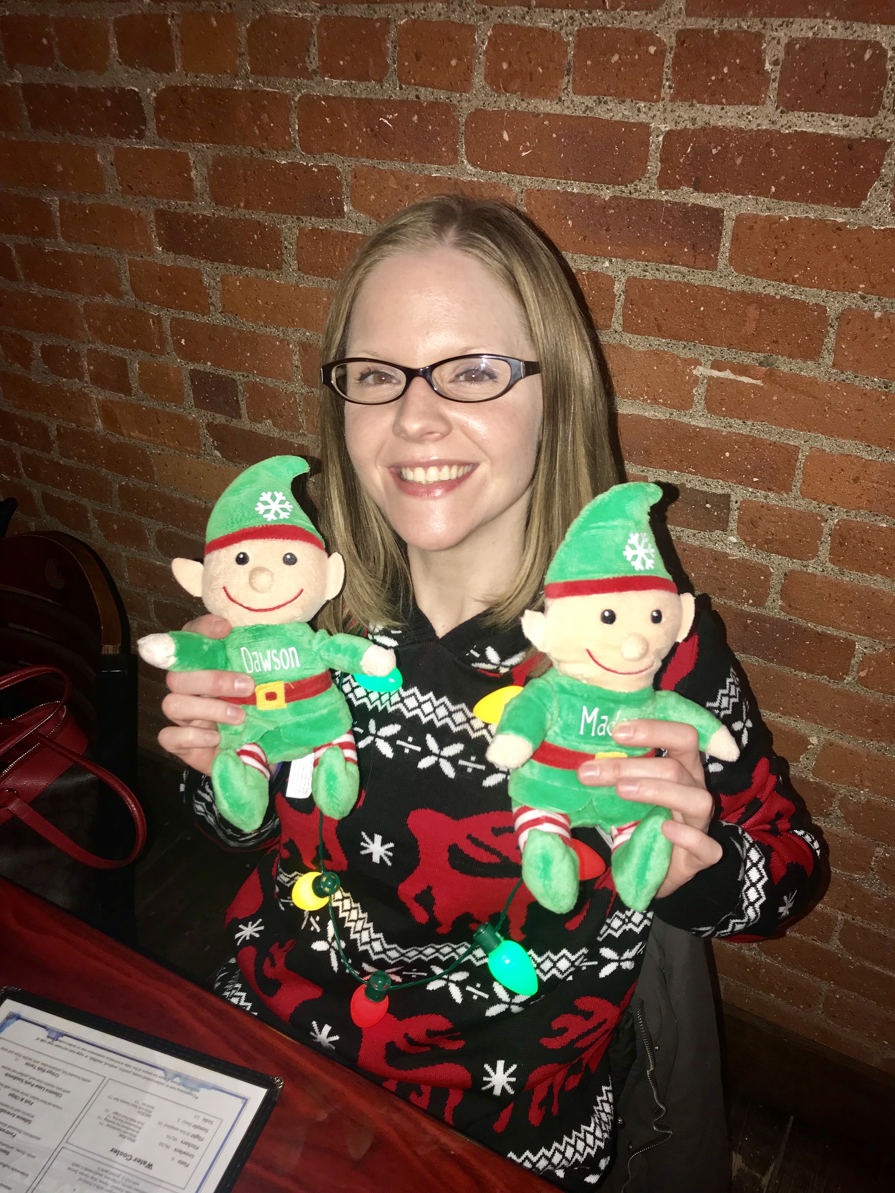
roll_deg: -0.2
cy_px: 596
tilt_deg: -32.0
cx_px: 448
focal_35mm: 28
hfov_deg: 49.7
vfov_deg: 63.4
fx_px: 965
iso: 25
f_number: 1.8
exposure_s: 1/16
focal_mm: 3.99
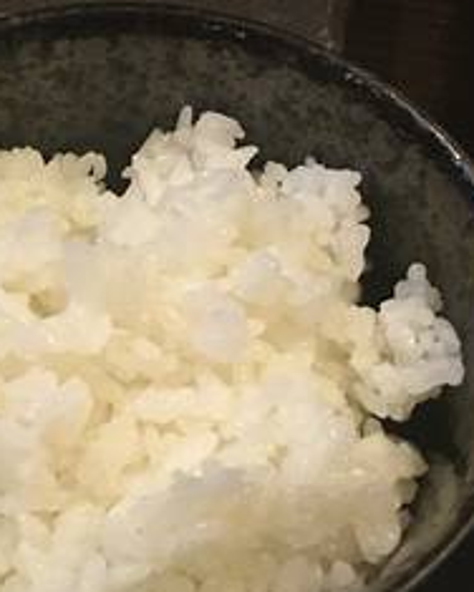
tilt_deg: -57.6
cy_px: 322
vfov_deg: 24.7
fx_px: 1350
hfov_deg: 19.5
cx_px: 25
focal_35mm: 77
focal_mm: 4.15
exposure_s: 1/10
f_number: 2.2
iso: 80
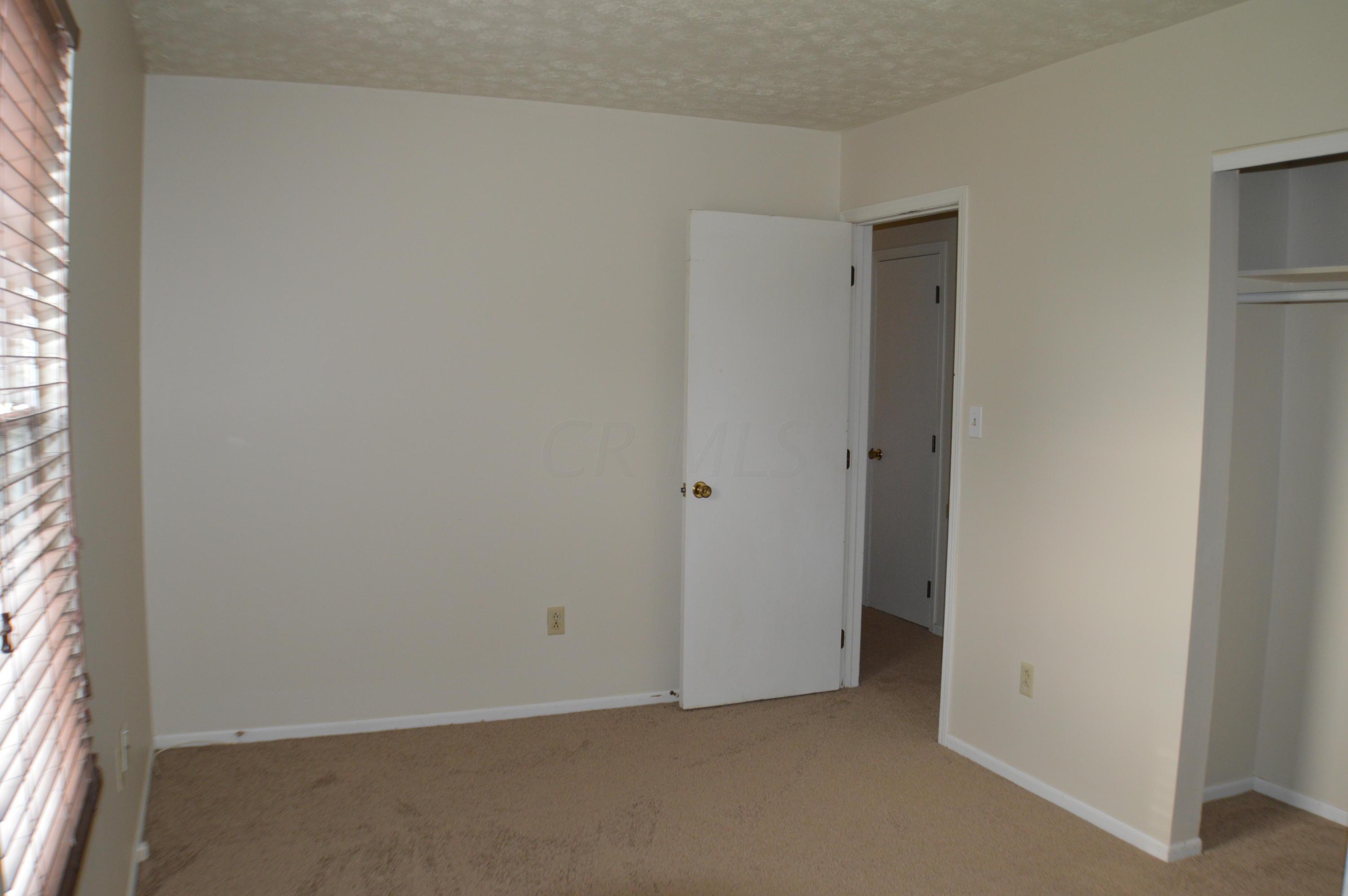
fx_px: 1459
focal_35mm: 39
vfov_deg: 34.1
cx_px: 674
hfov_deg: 49.6
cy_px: 448
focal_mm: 26
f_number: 4
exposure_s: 1/60
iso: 640
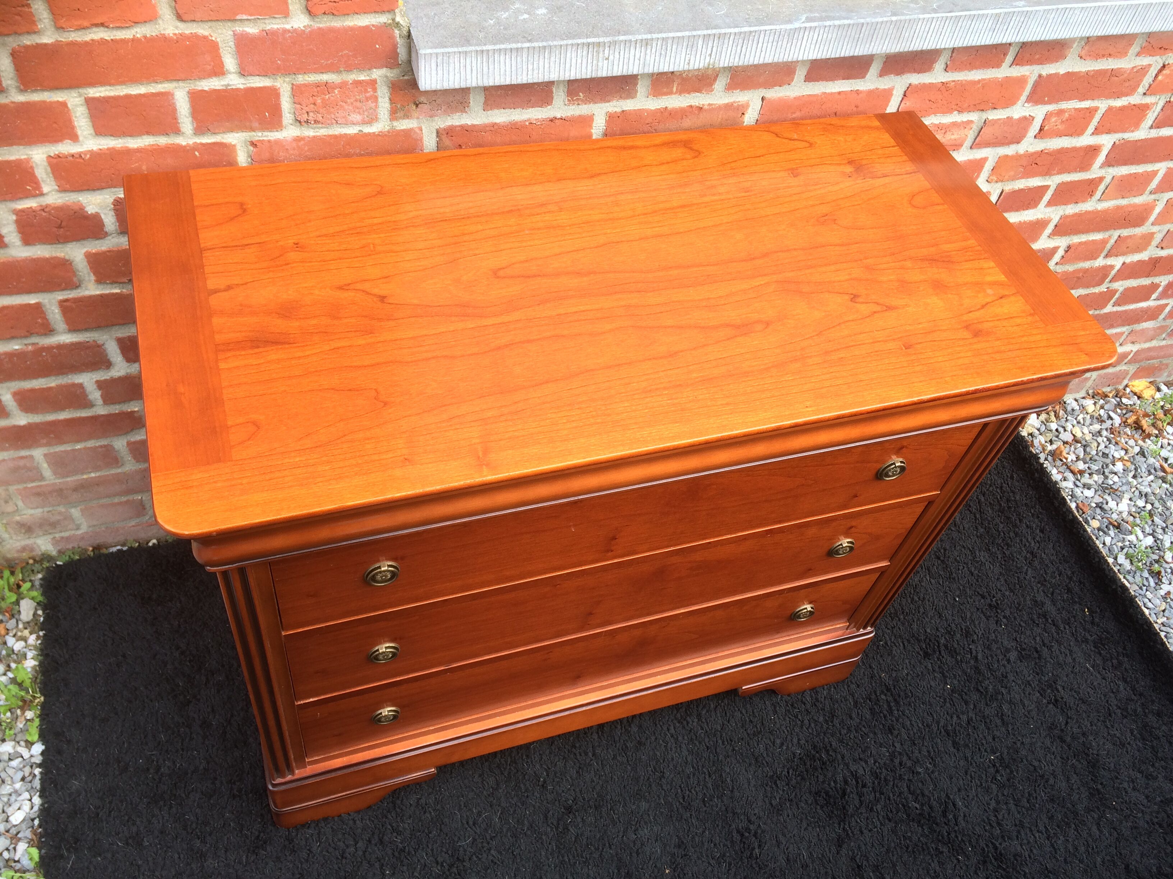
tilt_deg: -51.7
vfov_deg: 48.2
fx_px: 983
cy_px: 440
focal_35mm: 29
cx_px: 586
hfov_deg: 61.7
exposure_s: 1/160
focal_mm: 4.15
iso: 32
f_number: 2.2
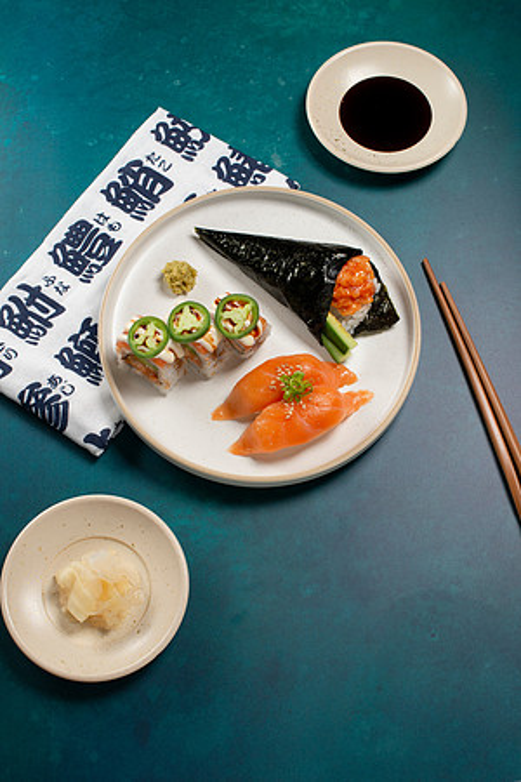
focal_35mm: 50
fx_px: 1085
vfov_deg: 39.6
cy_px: 391
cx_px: 260
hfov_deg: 27.0
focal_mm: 50
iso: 250
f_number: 9
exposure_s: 1/200
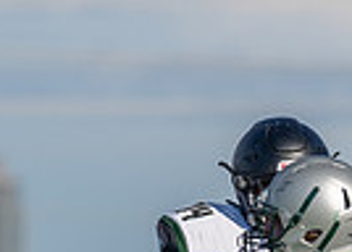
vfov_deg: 1.2
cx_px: 462
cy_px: 491
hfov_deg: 1.7
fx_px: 11989
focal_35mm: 1198
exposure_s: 1/2500
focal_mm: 200
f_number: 2.8
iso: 100
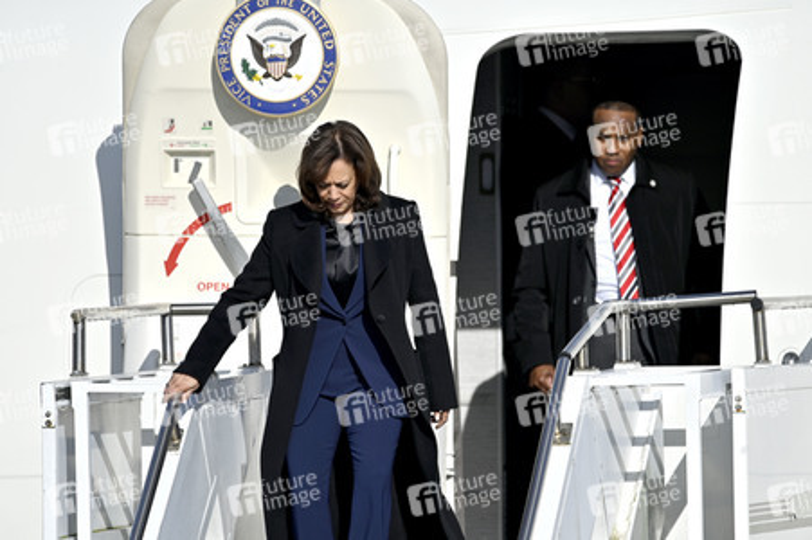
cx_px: 406
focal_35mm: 600
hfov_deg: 3.4
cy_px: 270
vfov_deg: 2.3
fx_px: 13523
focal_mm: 600
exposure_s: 1/3200
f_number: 6.3
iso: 160
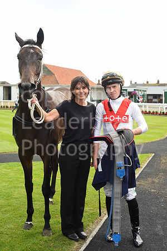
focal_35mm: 50
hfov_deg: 27.0
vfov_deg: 39.6
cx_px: 84
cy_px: 126
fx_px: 348
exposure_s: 1/800
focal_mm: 50
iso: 400
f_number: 5.6
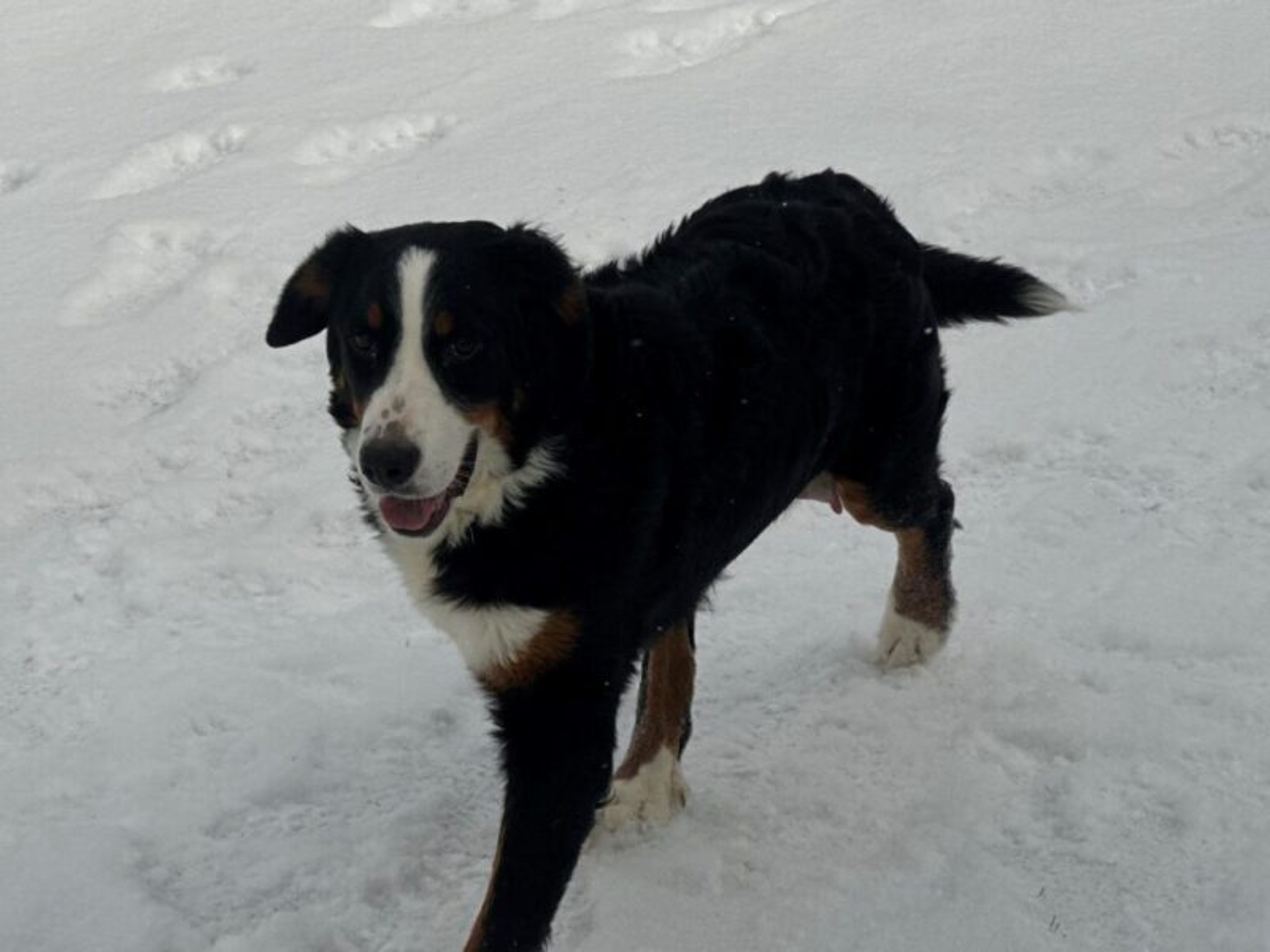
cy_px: 476
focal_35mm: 77
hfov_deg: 25.3
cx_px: 635
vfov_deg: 19.1
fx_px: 2825
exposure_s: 1/1597
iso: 32
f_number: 2.8
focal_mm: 9
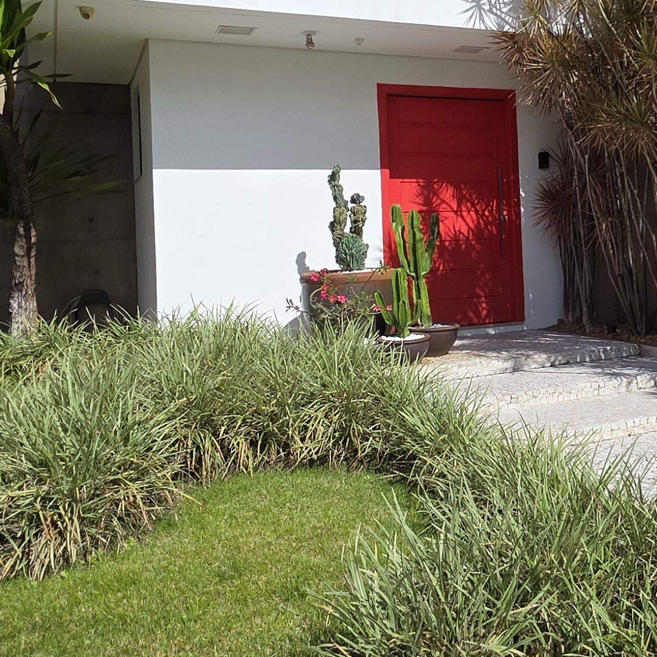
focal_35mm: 40
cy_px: 225
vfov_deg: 41.4
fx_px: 859
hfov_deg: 39.3
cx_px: 572
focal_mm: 2.2
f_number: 1.9
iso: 40
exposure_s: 1/3203
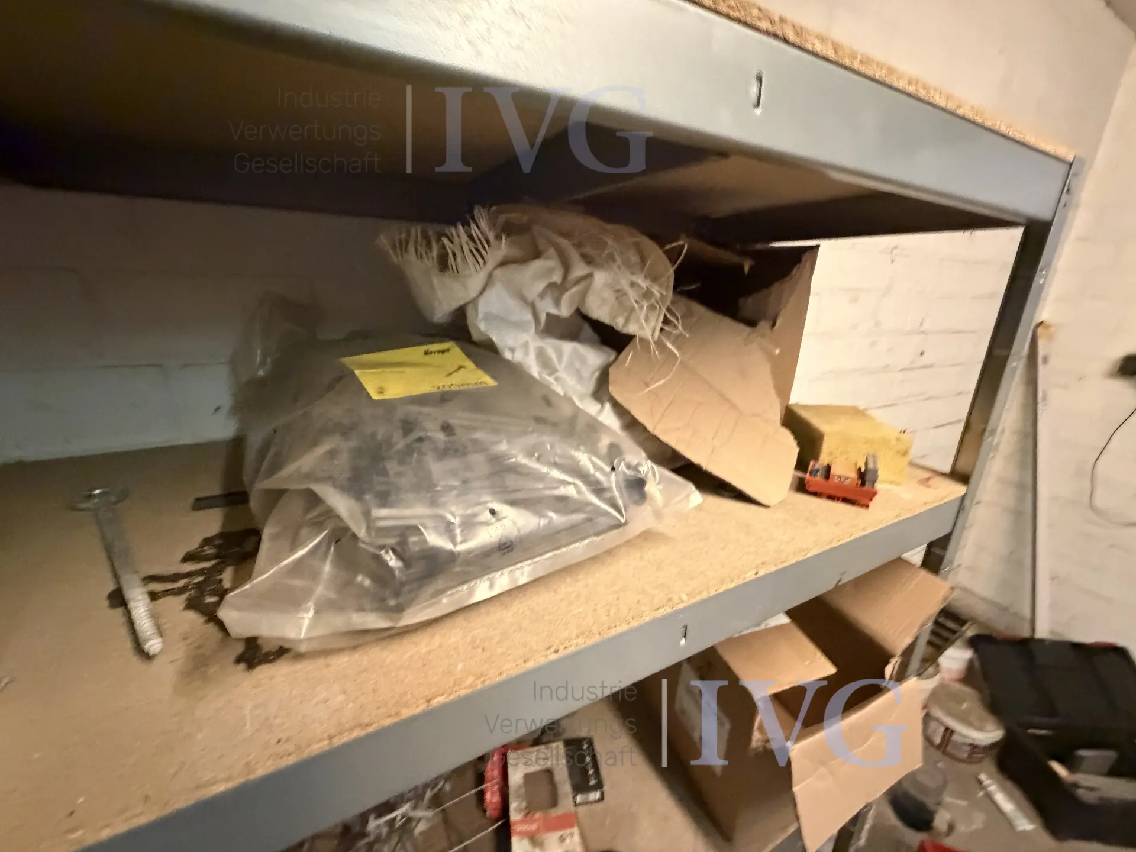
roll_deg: +3.1
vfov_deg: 85.7
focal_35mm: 14
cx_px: 568
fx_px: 459
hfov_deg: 102.1
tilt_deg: -17.1
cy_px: 426
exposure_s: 1/50
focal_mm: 2.22
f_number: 2.2
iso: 1250
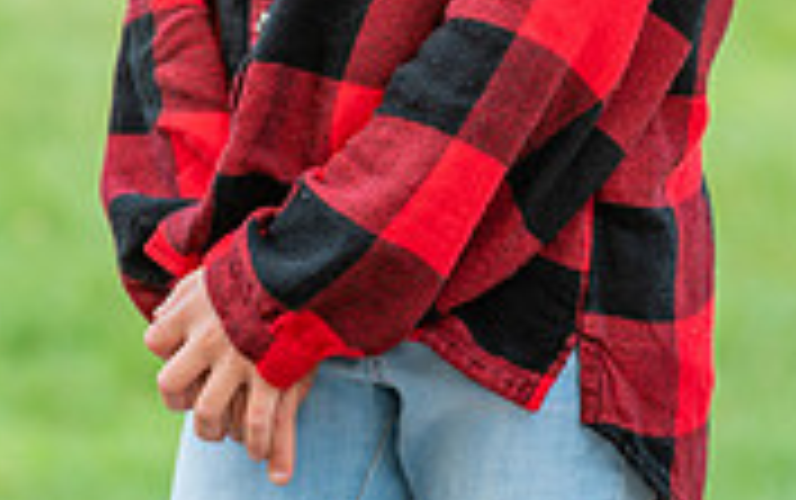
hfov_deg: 4.1
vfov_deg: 2.5
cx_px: 456
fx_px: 11248
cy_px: -329
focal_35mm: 518
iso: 100
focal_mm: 200
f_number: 5
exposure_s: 1/60
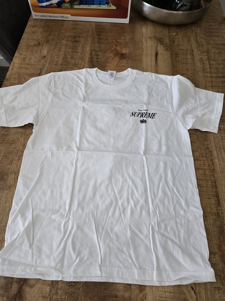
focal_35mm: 23
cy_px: 150
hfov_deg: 58.9
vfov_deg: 73.9
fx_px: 199
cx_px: 112
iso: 250
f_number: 1.8
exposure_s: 1/100
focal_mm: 5.4
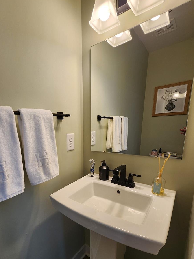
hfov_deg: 73.4
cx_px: 72
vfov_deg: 89.8
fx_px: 127
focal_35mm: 17
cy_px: 156
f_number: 2.2
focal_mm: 2.2
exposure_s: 1/60
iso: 50
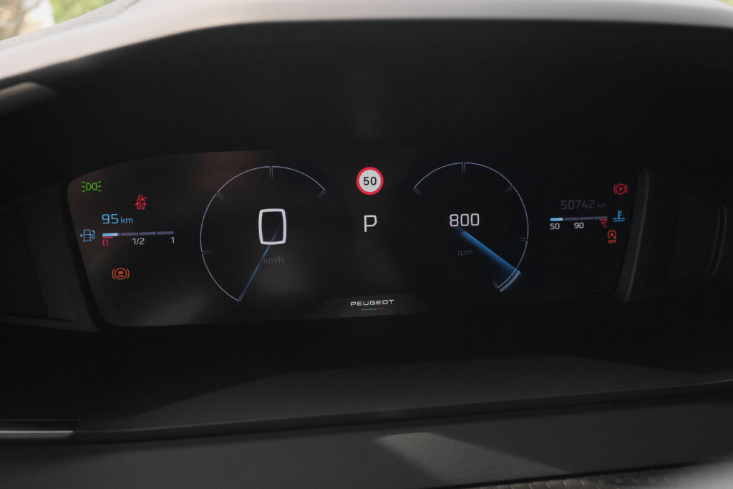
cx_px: 366
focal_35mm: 43
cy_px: 244
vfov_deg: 31.2
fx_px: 876
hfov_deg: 45.4
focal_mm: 28.8
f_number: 9
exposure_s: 1/200
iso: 2000
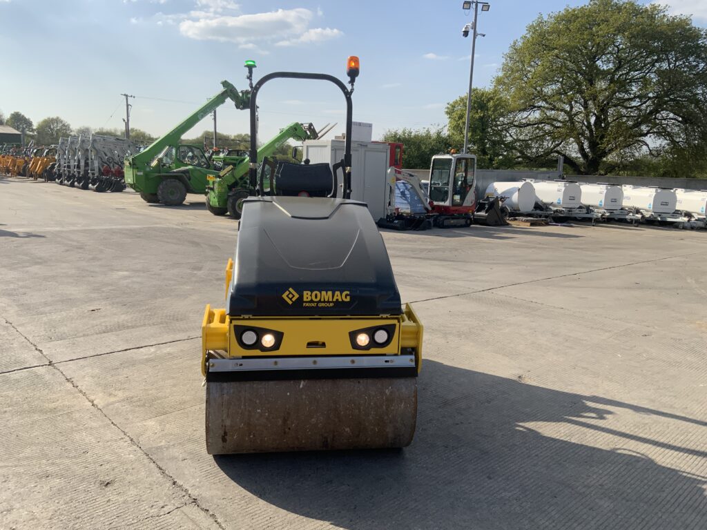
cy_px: 265
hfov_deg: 61.7
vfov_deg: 48.2
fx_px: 592
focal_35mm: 29
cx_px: 354
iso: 16
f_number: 1.8
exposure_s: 1/2141
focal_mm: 3
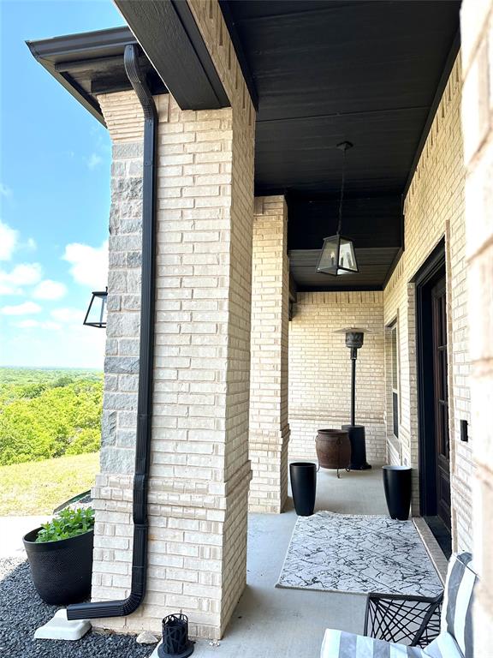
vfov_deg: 71.6
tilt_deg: +6.7
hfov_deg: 56.8
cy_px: 329
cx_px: 246
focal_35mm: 24
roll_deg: -1.7
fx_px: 456
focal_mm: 6.86
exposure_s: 1/1083
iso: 80
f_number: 1.78
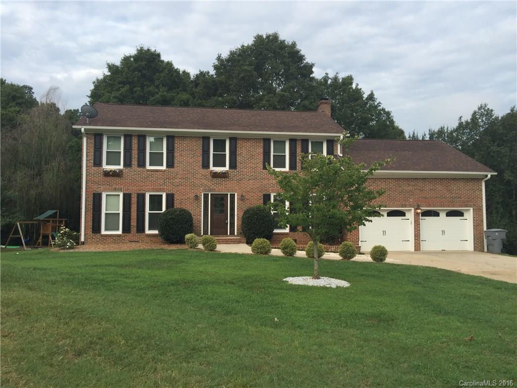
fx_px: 433
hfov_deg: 61.7
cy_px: 194
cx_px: 258
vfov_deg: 48.2
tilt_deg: +3.4
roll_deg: -0.2
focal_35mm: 29
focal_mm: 4.15
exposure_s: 1/599
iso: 32
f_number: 2.2
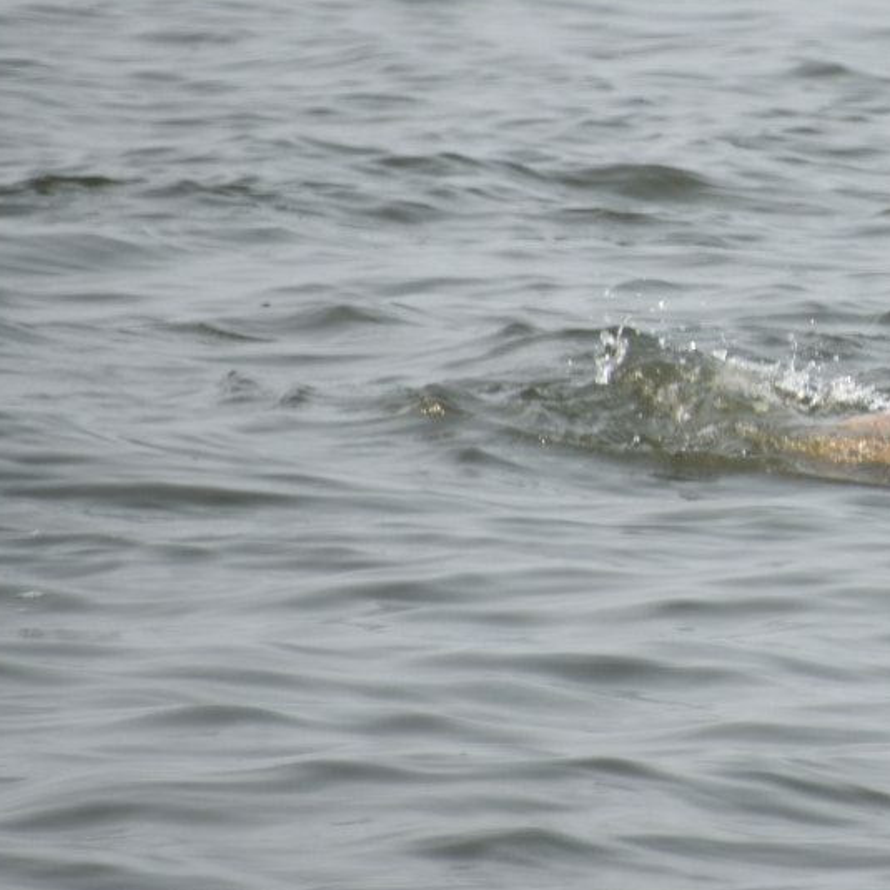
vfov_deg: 1.5
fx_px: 33713
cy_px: 190
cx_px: 1115
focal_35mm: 1159
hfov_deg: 1.5
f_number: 7.1
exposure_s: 1/800
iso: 200
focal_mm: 300
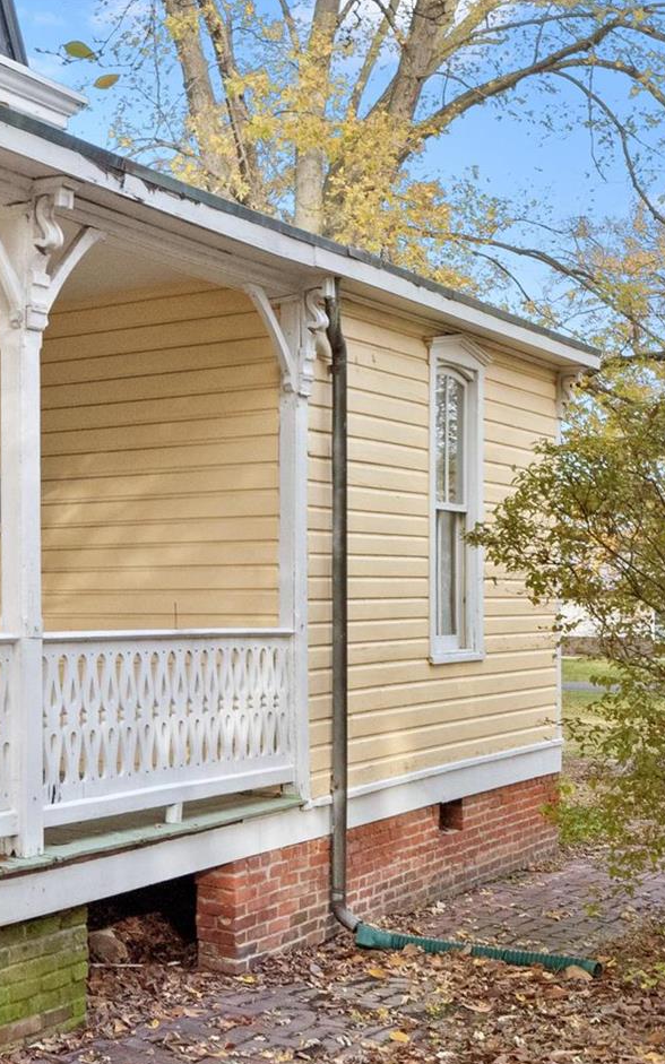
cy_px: 596
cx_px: -190
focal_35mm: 52
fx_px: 1508
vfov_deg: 38.8
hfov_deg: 22.4
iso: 400
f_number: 7.1
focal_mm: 15
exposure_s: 1/400
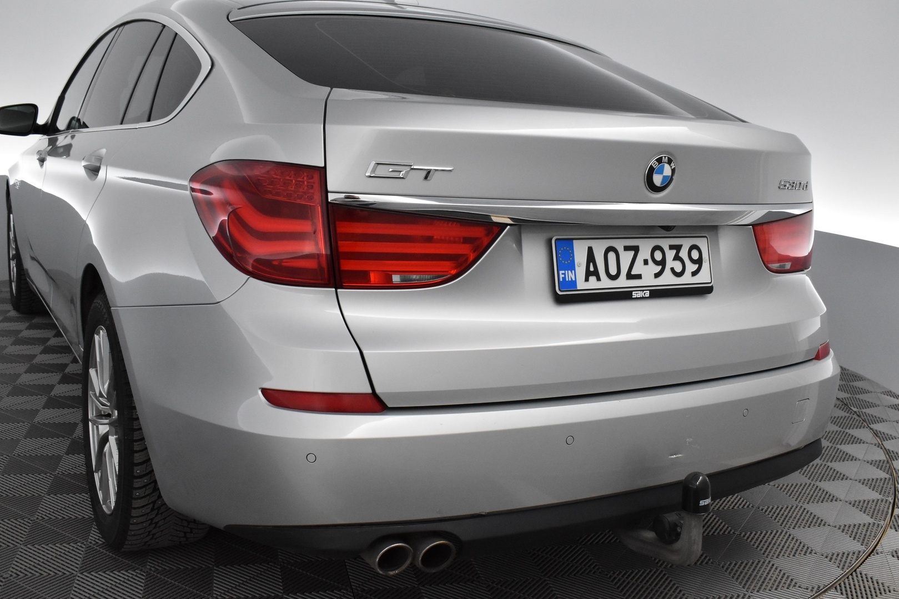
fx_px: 899
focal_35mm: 36
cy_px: 300
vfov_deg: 36.9
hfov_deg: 53.1
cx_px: 450
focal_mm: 24
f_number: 7.1
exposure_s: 1/160
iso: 3200
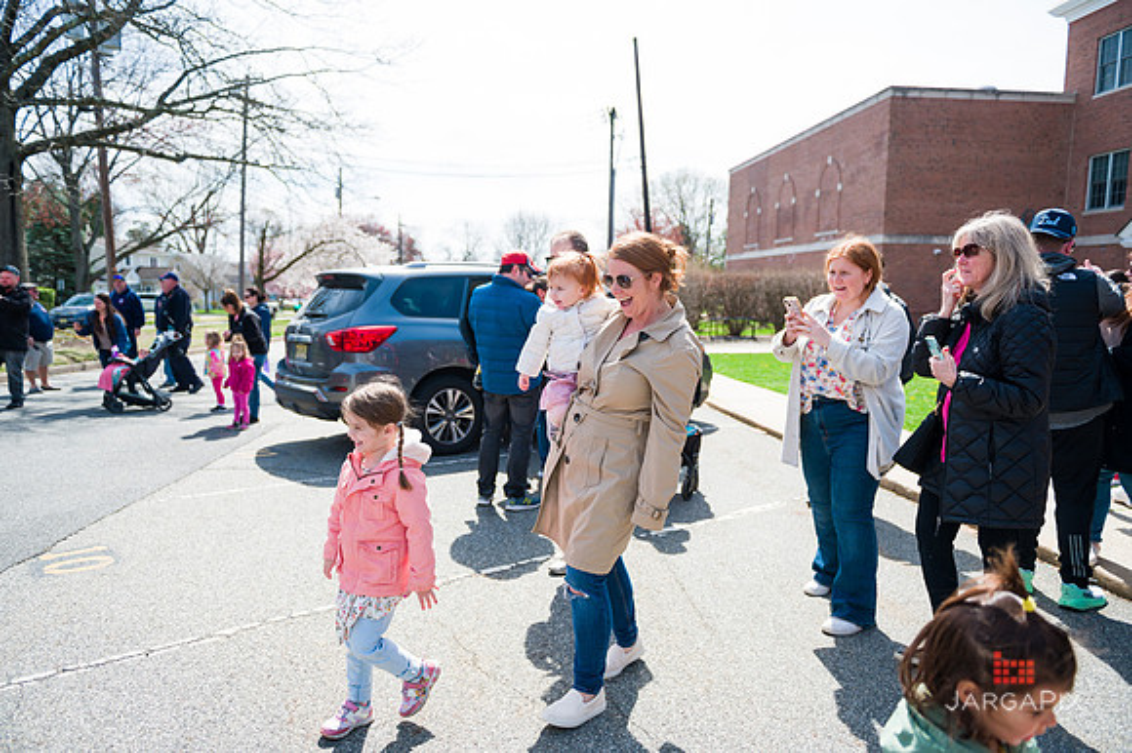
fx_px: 754
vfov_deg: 53.1
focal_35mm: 24
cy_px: 376
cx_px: 566
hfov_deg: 73.8
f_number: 4
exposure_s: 1/2000
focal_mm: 24
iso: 200
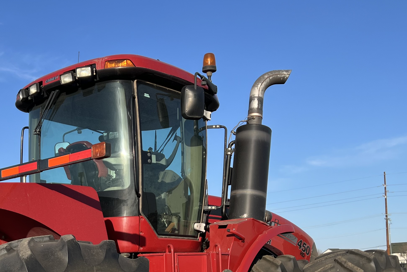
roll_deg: +1.5
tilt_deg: +1.1
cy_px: 262
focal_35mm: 56
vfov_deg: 23.3
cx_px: 121
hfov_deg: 35.1
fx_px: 633
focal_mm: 5.7
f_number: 1.5
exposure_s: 1/2762
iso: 50
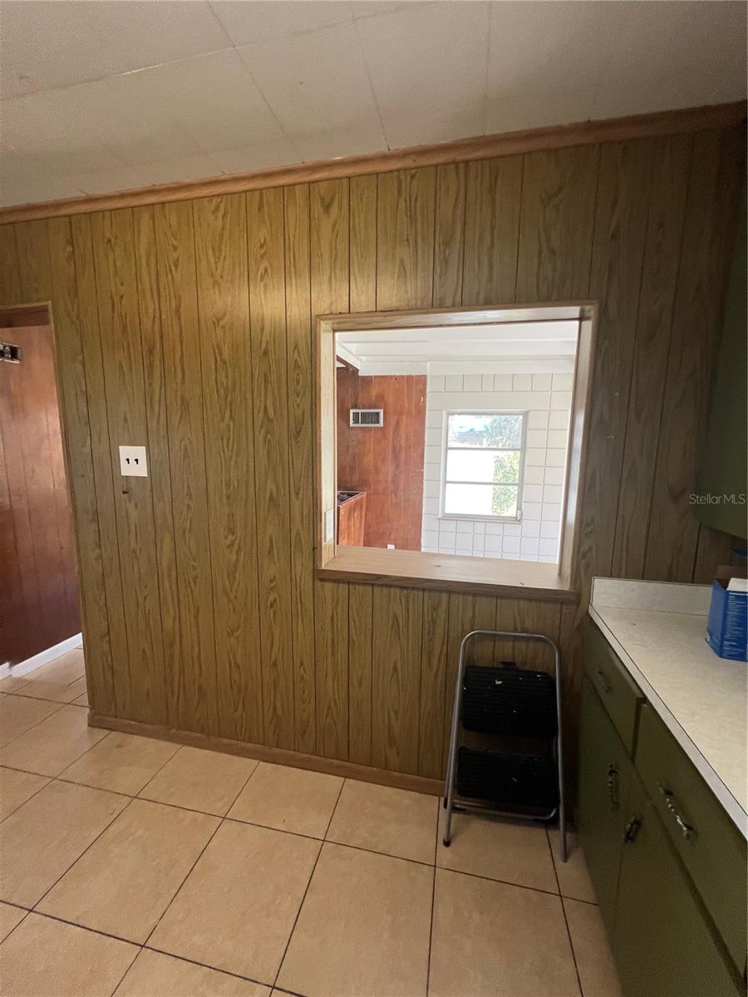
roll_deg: -0.6
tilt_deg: -8.8
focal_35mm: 13
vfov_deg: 106.2
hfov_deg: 89.9
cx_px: 374
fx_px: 375
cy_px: 498
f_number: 1.8
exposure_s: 1/120
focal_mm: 1.57
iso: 200
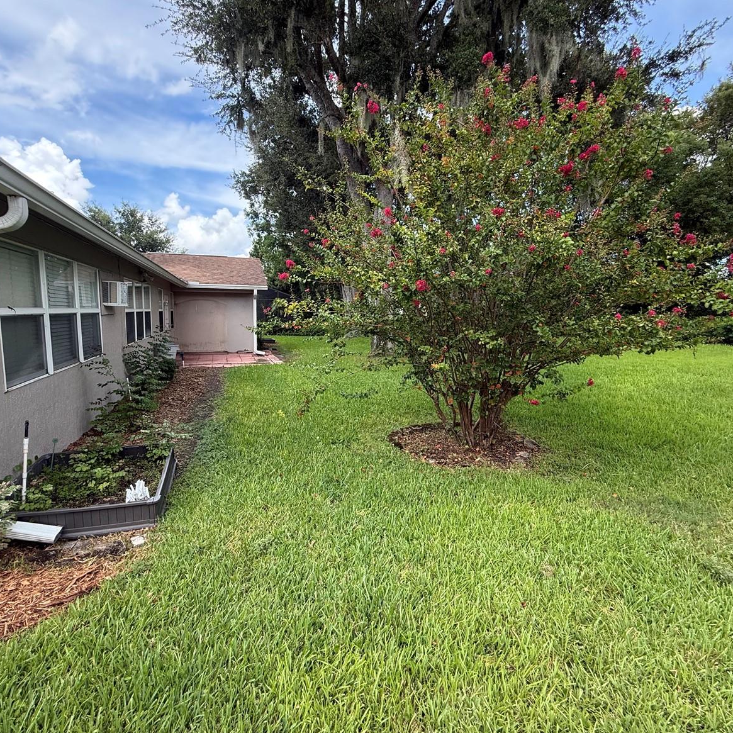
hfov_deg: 83.9
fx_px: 407
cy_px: 357
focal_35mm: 17
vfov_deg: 84.0
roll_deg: -1.1
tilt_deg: -6.4
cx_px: 345
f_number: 2.2
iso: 64
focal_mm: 2.22
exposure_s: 1/353
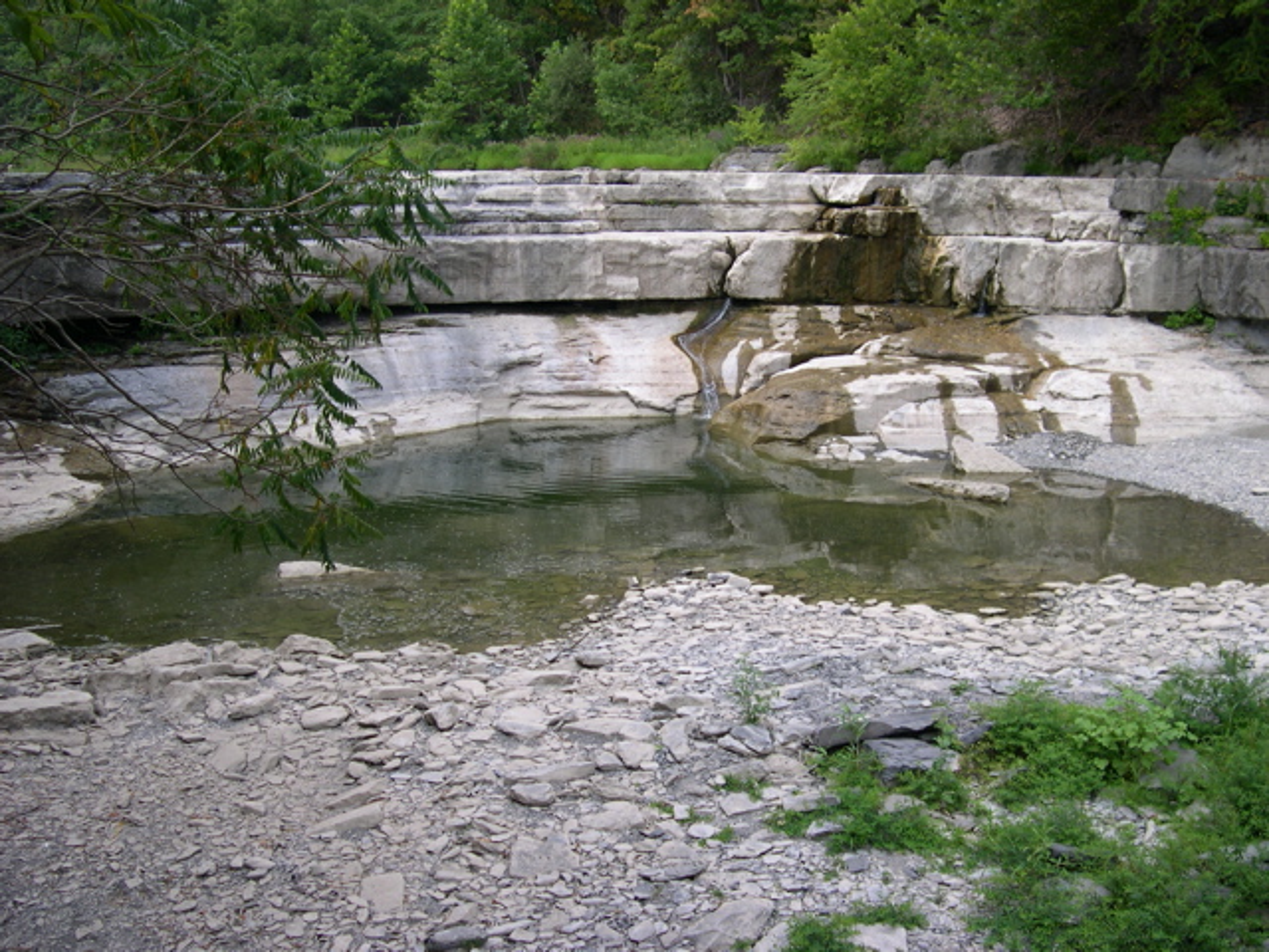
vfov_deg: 37.7
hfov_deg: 49.0
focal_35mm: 38
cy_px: 476
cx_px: 634
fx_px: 1393
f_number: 2.8
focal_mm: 8
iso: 100
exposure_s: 1/498
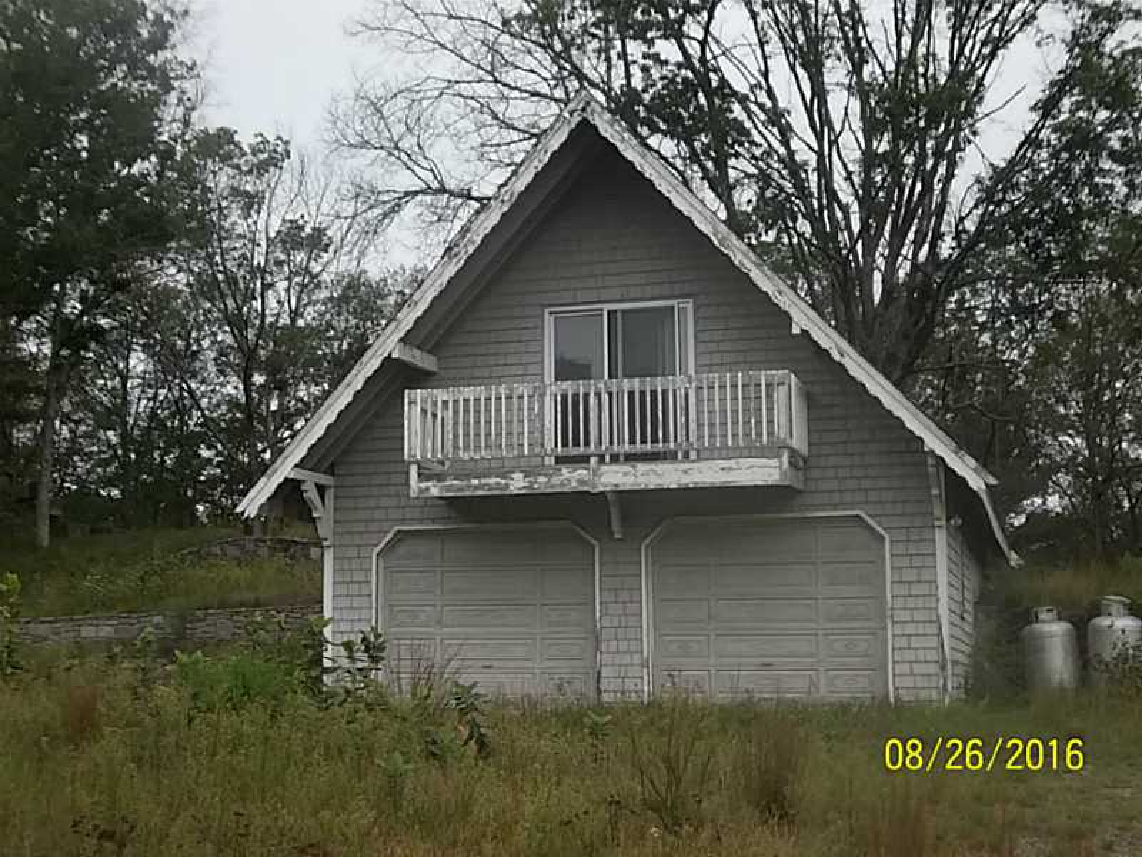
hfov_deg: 36.8
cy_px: 428
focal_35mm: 52
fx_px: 1716
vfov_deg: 28.0
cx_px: 571
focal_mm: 9.3
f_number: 5
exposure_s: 1/160
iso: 80
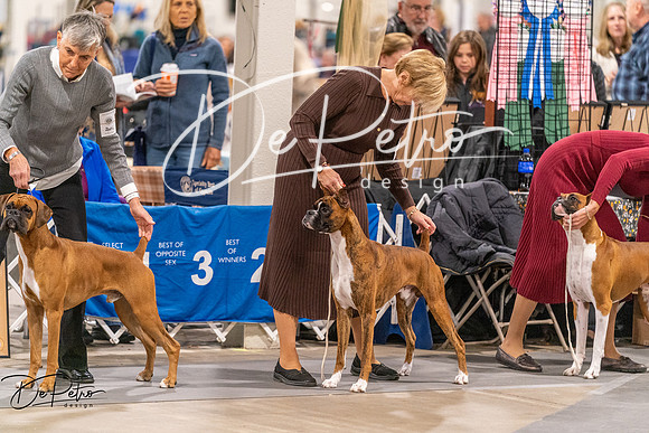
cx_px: 324
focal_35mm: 187
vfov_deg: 7.3
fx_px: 3372
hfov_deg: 11.0
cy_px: 216
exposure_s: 1/250
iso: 6400
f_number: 3.2
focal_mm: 187
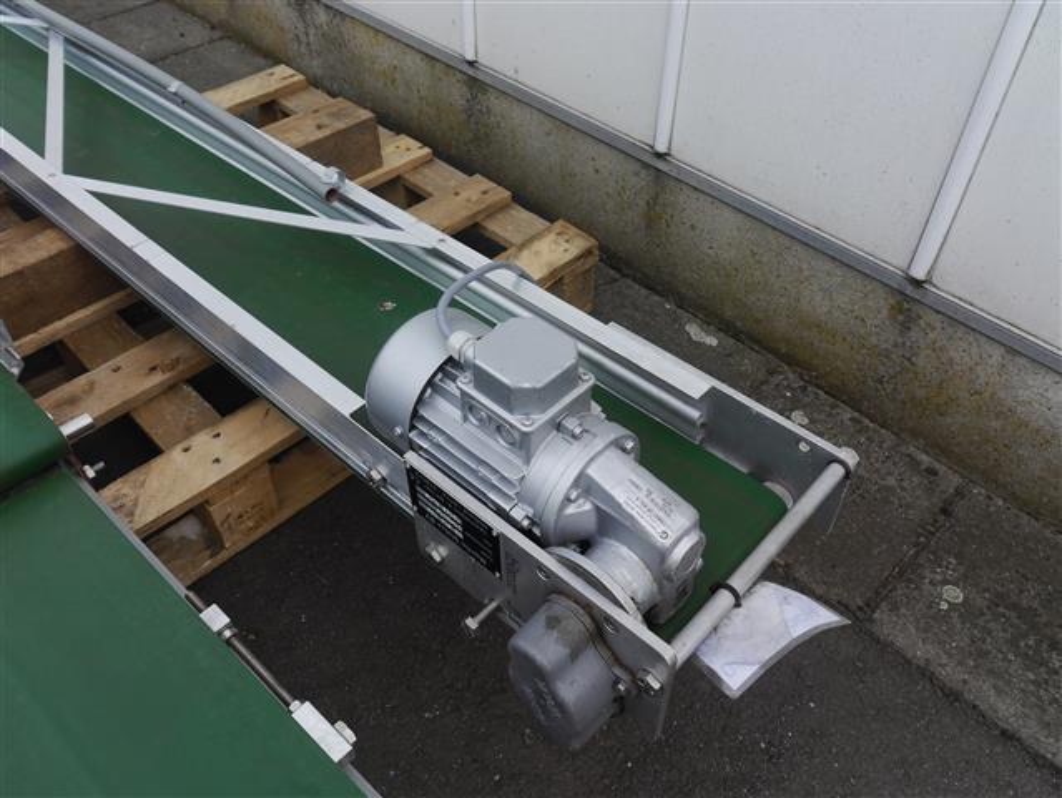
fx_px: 860
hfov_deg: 63.4
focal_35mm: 28
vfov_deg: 49.8
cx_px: 531
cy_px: 399
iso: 160
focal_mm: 14
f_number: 6.3
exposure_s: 1/320
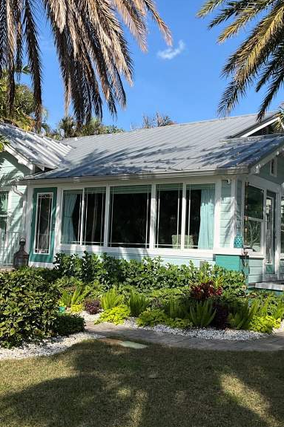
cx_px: 142
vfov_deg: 46.4
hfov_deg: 31.9
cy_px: 209
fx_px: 497
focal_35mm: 42
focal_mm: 3
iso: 25
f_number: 1.8
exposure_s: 1/1490
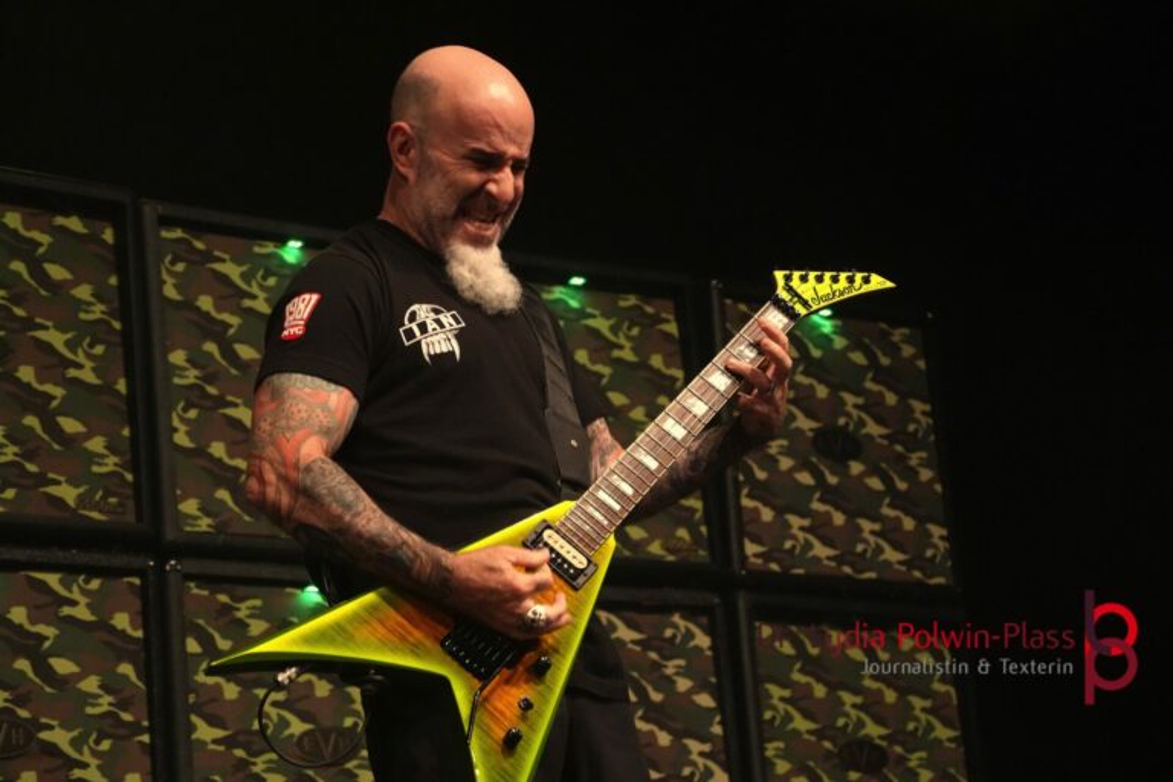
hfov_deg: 20.0
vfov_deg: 13.4
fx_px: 3323
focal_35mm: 102
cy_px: 391
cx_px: 586
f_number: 5
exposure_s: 1/160
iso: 5000
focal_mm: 68
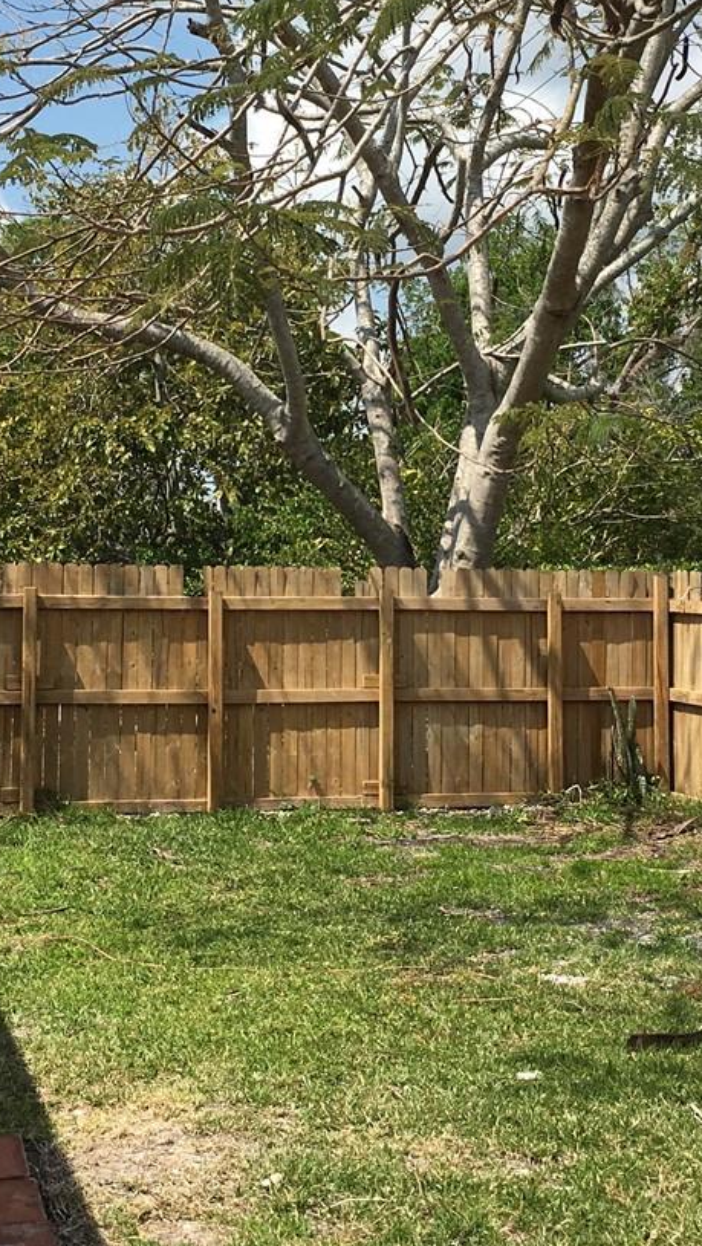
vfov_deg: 33.6
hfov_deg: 19.4
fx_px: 2050
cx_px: 392
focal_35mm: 62
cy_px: 462
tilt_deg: +4.8
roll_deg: -0.2
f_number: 2.2
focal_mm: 4.15
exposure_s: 1/1876
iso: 25
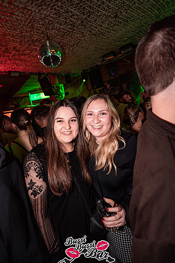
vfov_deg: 86.8
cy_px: 122
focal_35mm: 19
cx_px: 86
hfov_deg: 64.5
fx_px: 139
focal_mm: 17
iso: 1600
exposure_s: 1/60
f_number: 4
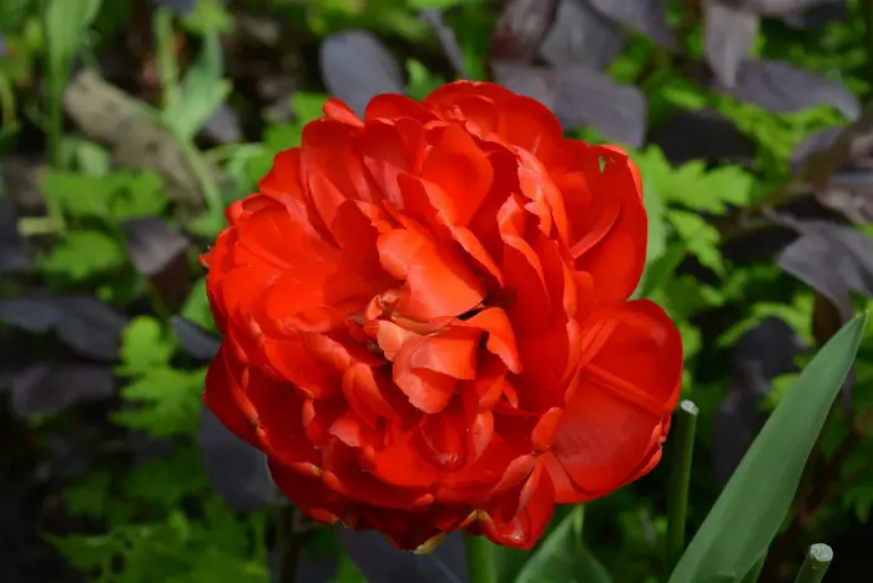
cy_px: 292
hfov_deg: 24.6
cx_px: 436
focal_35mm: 82
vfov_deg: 16.6
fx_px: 2001
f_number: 7.1
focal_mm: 55
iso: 200
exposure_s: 1/200
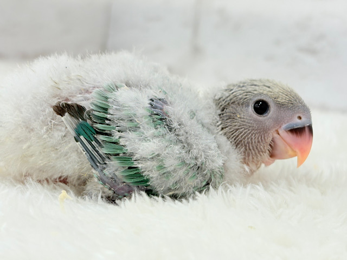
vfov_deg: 28.0
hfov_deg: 36.8
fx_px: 521
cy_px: 130
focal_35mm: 52
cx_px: 174
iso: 40
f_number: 1.6
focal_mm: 5.96
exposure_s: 1/50
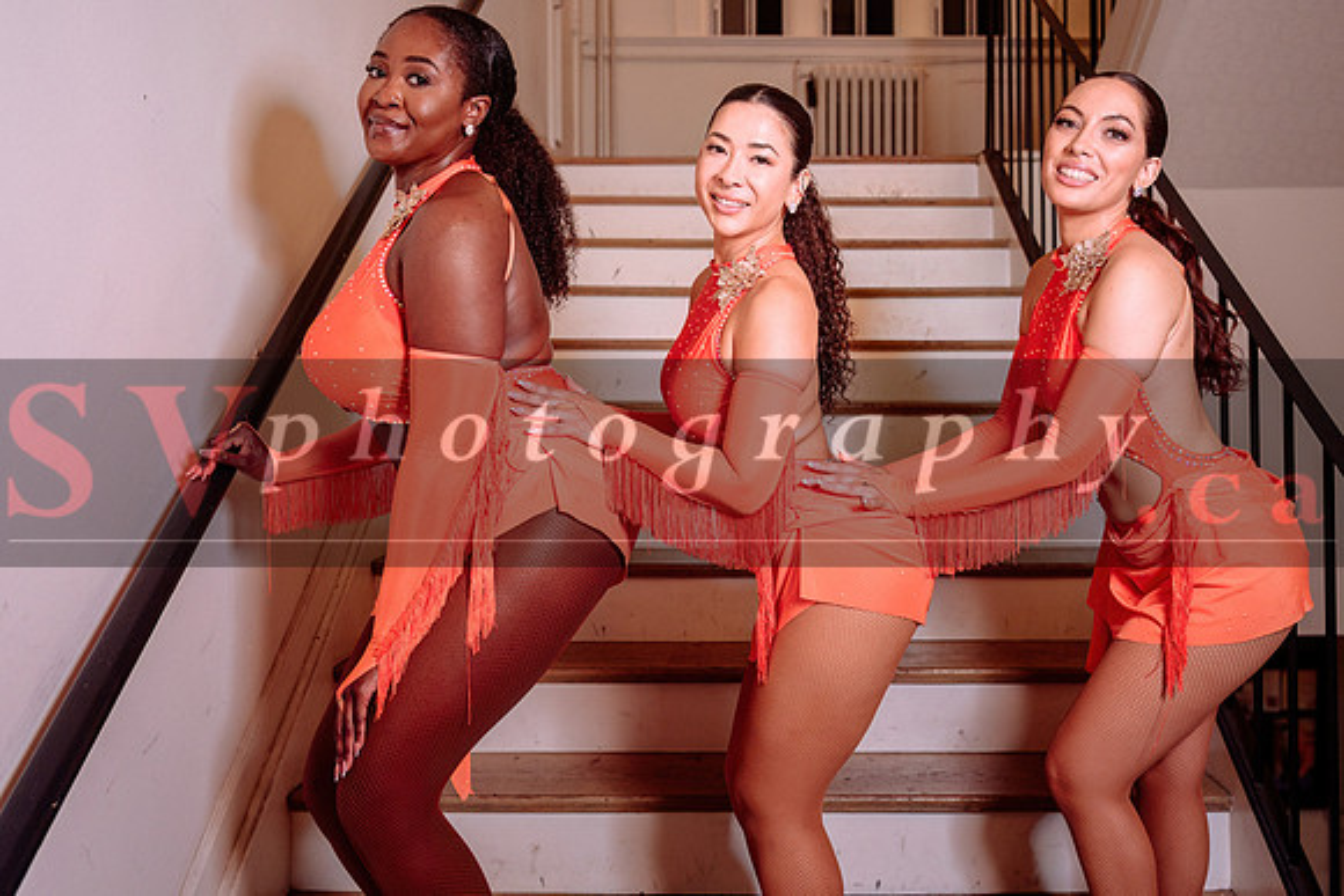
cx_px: 754
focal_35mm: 35
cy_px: 390
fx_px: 1297
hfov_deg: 54.6
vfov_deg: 38.1
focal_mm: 30
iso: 800
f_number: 3.2
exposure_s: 1/125
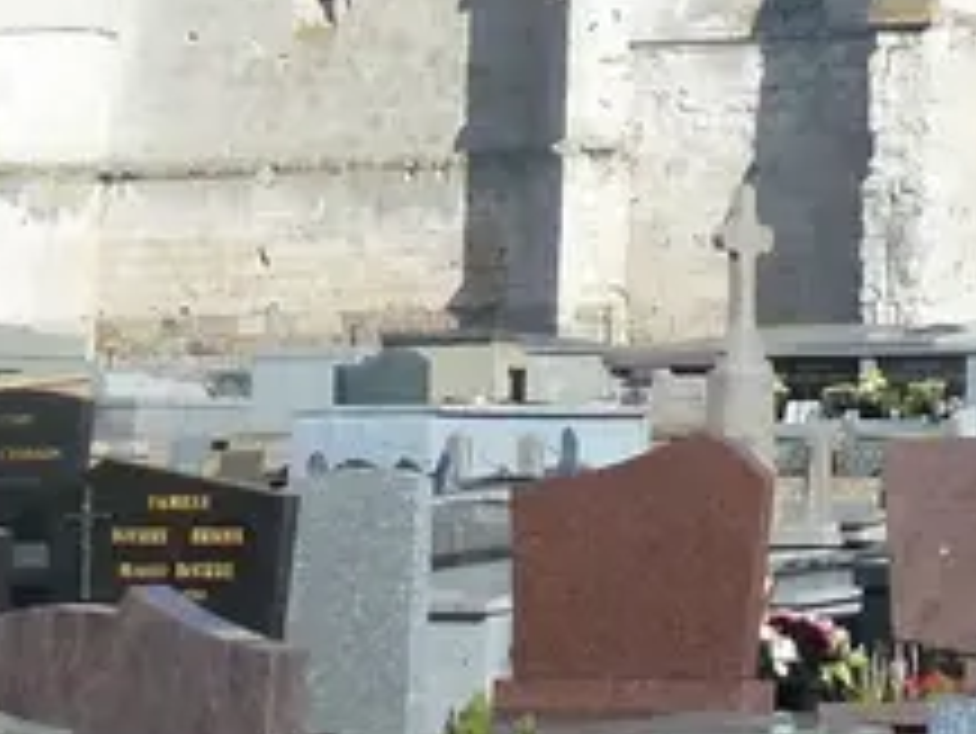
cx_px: 1768
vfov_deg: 8.0
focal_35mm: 177
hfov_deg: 10.5
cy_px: -784
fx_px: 4993
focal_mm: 5.4
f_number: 3.5
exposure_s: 1/1300
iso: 100
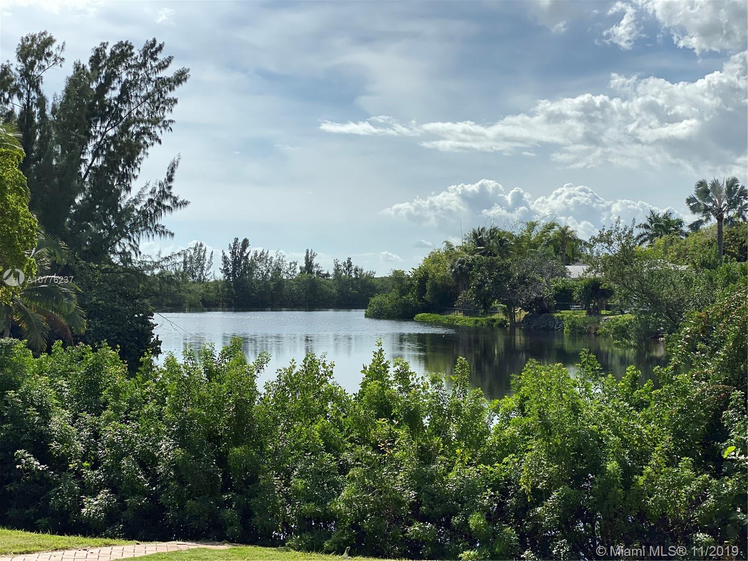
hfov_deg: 36.8
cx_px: 374
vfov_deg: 28.0
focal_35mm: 52
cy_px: 280
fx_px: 1124
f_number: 2
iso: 20
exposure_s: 1/3425
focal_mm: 6
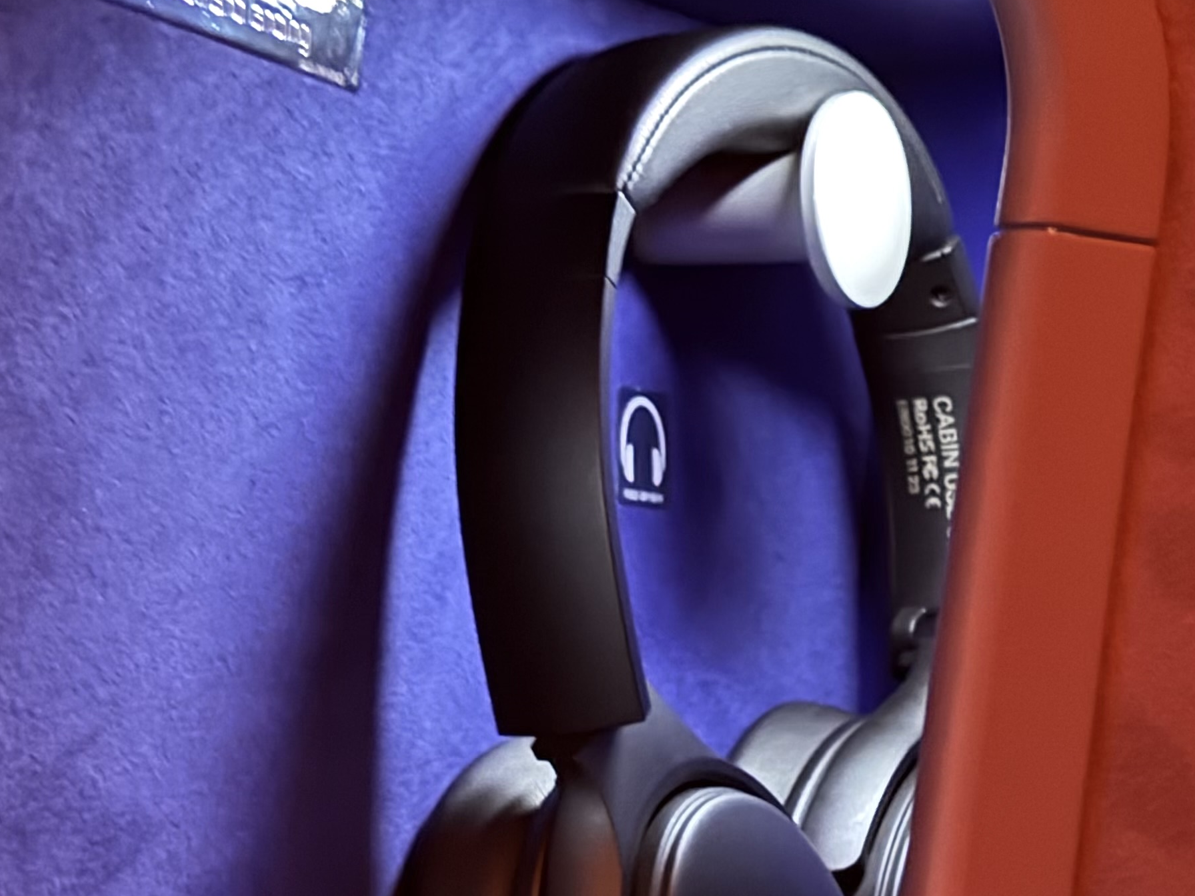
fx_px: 3728
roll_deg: +1.5
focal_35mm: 108
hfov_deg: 18.0
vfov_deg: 13.6
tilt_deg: -1.5
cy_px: 742
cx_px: 978
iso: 800
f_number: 1.78
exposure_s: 1/5
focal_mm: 6.76
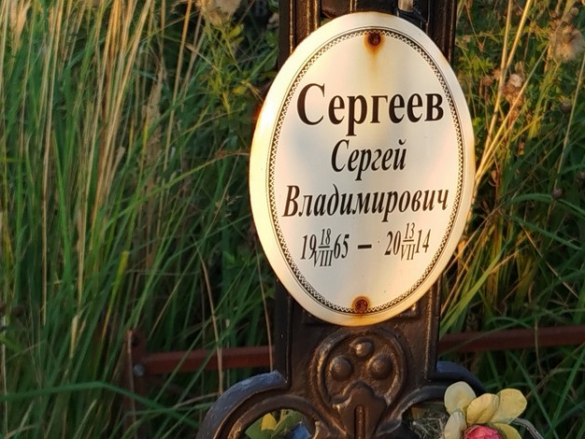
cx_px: 350
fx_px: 1555
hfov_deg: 21.3
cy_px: 220
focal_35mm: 92
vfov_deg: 16.1
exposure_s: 1/116
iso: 50
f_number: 1.7
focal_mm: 5.31
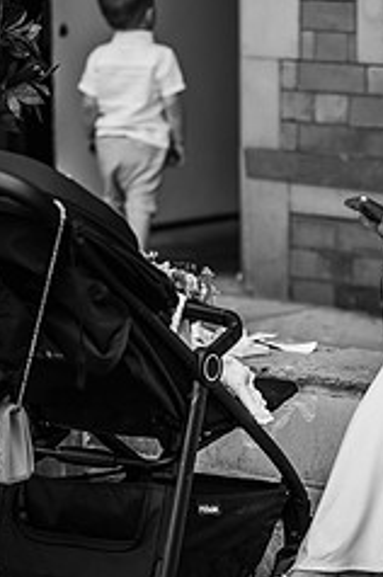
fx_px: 2577
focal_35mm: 161
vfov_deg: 12.8
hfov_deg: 8.5
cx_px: 333
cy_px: 269
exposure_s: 1/400
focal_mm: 85
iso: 100
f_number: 1.8
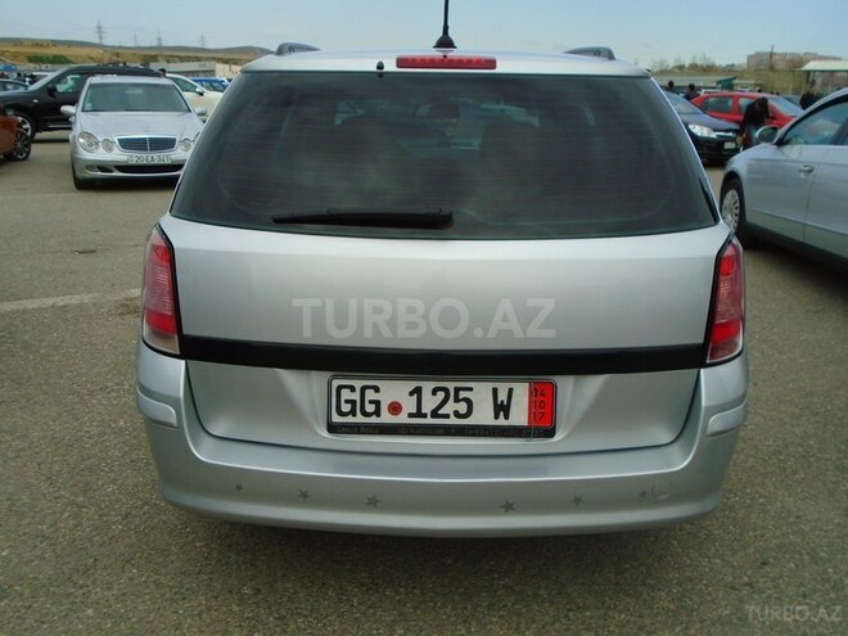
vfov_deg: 45.4
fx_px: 759
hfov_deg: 58.4
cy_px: 318
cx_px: 424
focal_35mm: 31
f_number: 3.5
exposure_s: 1/800
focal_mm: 5.5
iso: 100
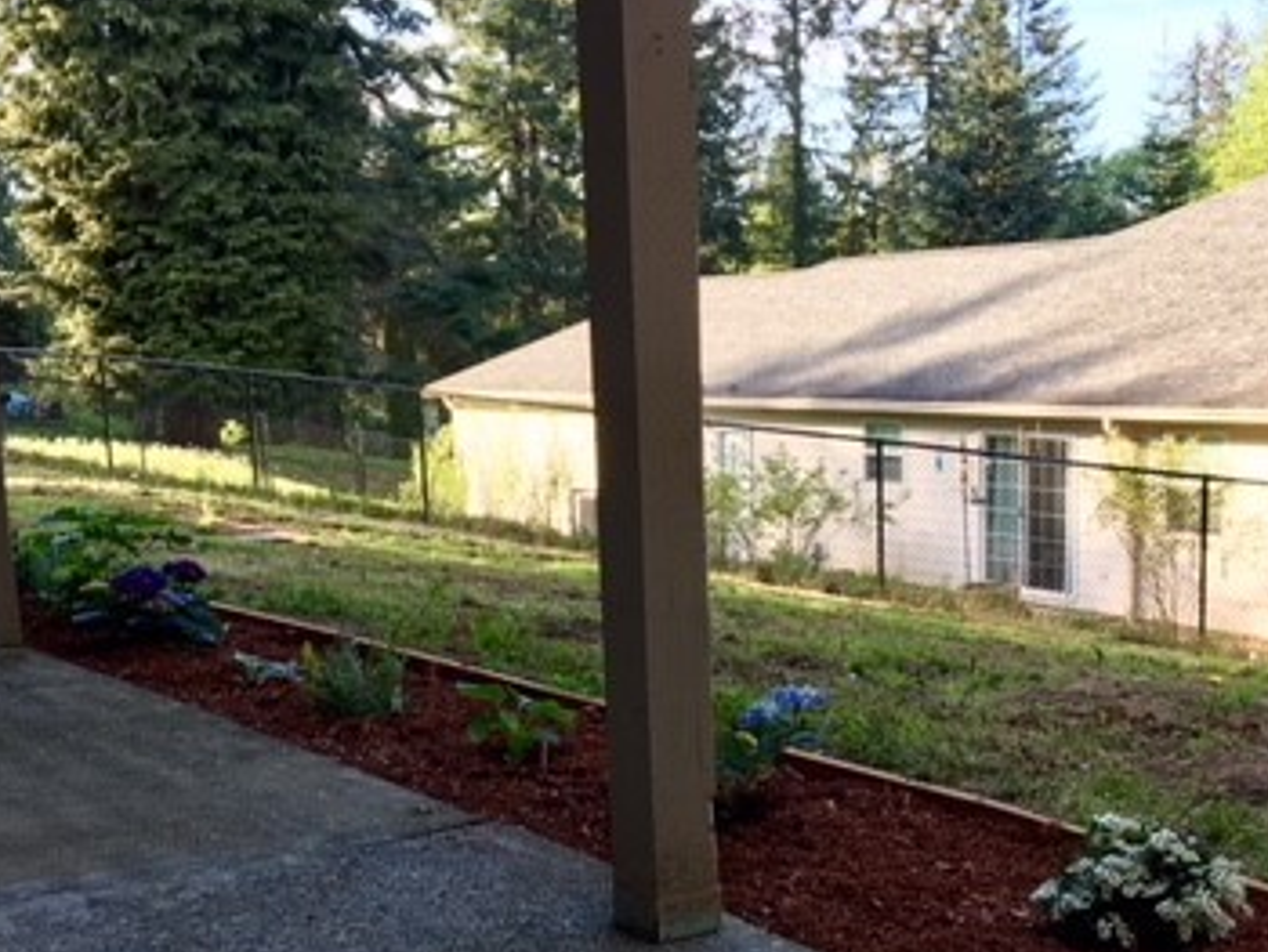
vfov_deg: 27.2
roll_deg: +2.0
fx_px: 1943
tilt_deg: -9.6
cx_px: 674
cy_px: 702
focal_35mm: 53
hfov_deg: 36.1
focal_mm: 4.15
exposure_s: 1/130
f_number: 2.2
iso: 25
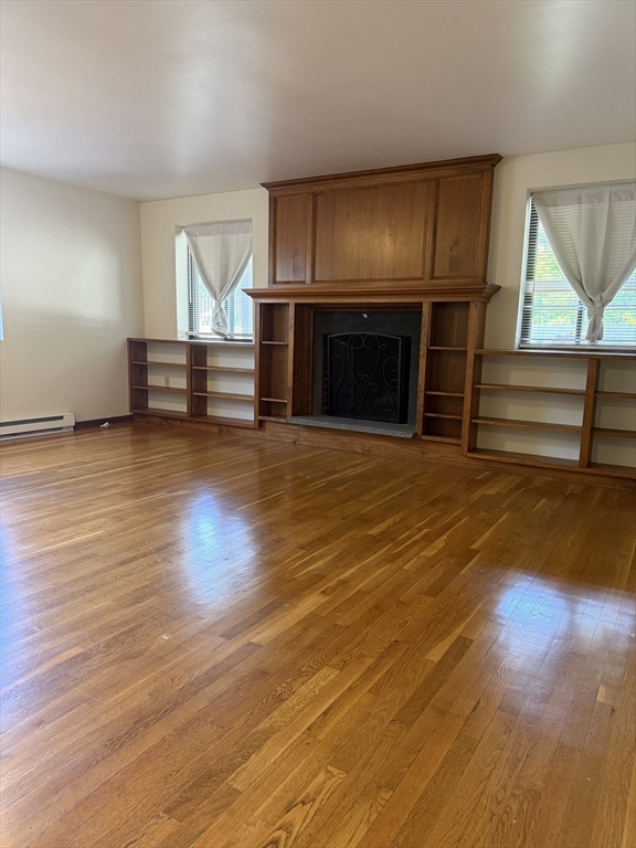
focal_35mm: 24
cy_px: 424
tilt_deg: -8.5
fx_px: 588
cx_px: 318
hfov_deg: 56.8
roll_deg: -1.8
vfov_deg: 71.6
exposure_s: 1/60
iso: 320
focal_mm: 6.76
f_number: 1.78
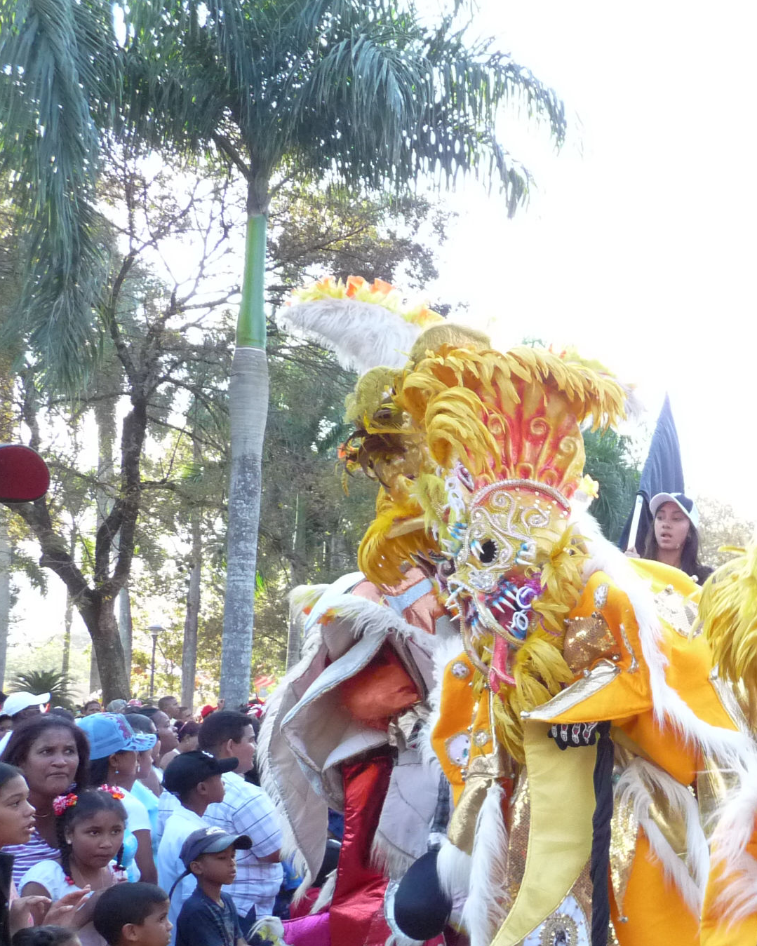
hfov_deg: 27.6
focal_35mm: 50
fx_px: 1400
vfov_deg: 37.0
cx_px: 833
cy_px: 629
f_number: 2.8
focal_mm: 4.8
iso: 320
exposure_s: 1/250
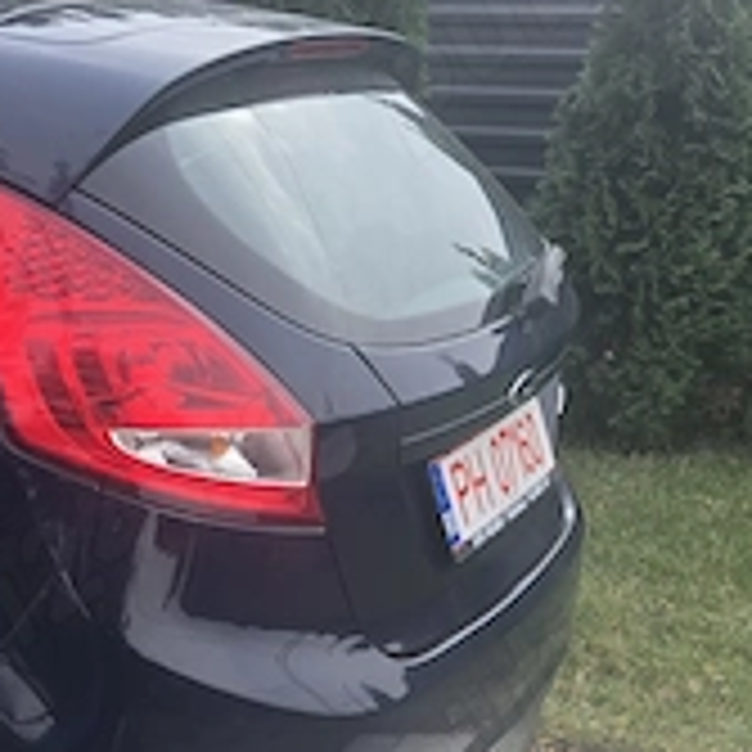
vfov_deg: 23.2
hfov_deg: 20.9
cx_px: -293
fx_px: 1794
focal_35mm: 73
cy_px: 648
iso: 40
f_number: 1.8
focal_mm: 5.4
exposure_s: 1/180
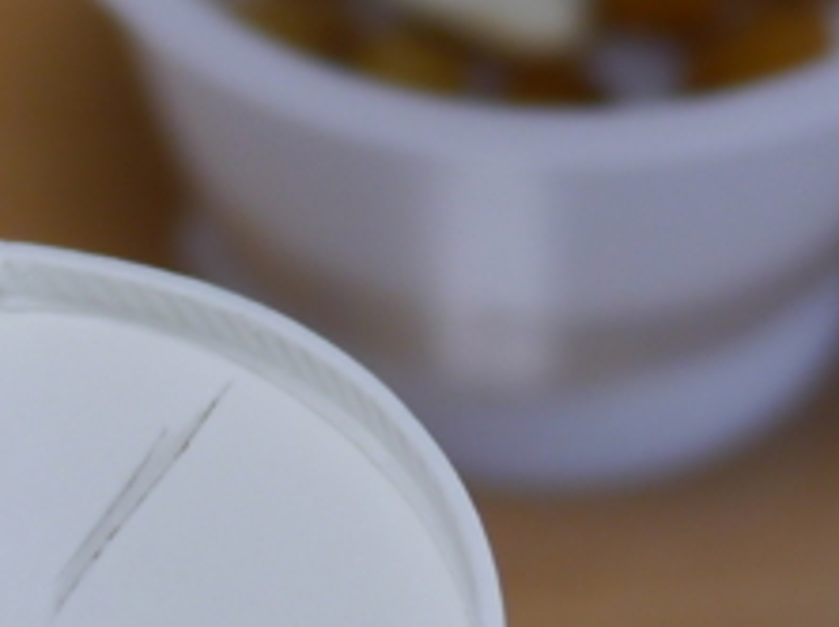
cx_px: 8
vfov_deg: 5.7
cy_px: 529
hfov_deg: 7.6
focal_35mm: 260
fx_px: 6295
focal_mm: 20
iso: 160
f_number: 1.7
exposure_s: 1/80
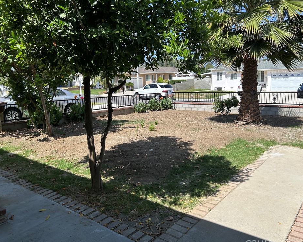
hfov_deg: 62.2
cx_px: 159
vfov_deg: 51.5
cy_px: 123
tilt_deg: -9.7
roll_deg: +1.6
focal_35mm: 28
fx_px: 251
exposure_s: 1/2994
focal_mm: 5.7
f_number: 1.5
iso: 50
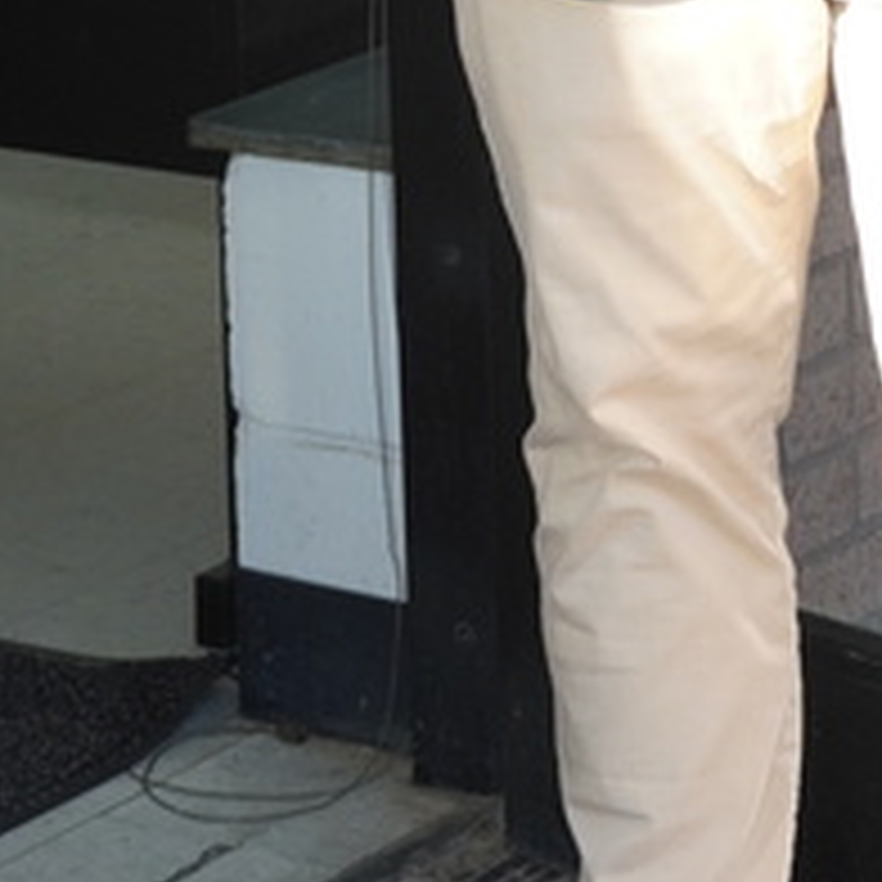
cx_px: 659
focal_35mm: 213
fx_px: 6140
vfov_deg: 7.8
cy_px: -945
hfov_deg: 8.2
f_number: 4.5
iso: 320
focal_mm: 32
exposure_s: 1/160
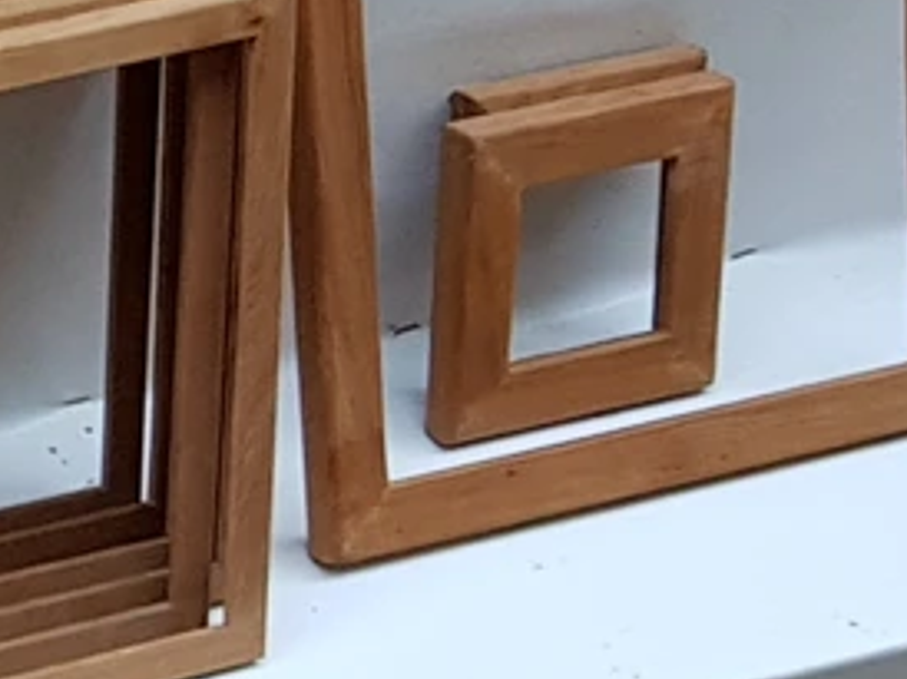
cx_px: -1327
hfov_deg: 9.2
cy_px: 421
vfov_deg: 7.8
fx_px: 4974
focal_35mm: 190
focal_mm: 4.2
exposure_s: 1/100
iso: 80
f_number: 1.7
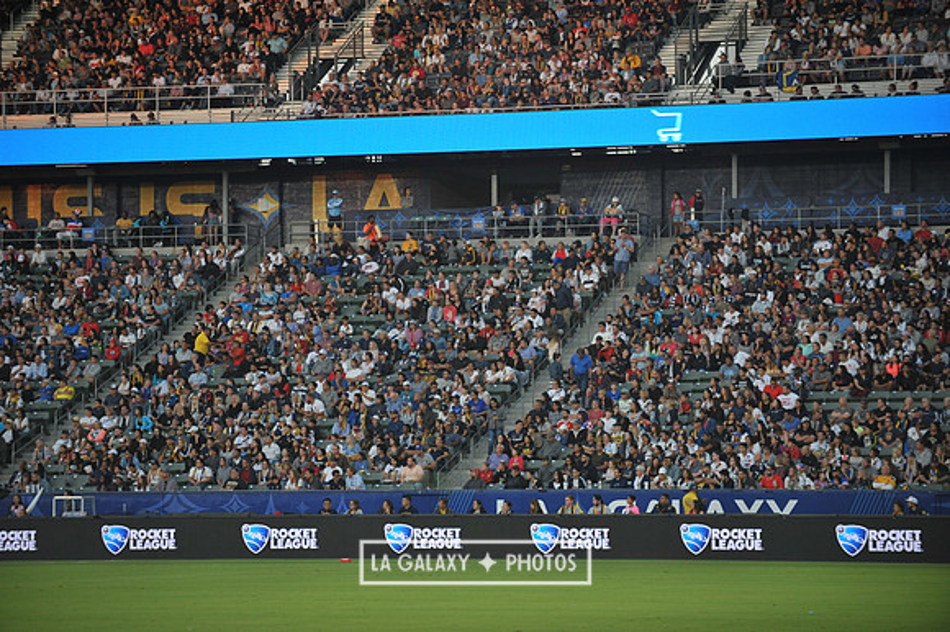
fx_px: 3692
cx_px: 475
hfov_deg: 14.7
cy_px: 316
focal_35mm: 140
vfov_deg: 9.8
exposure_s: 1/800
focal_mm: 140
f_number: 2.8
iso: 640
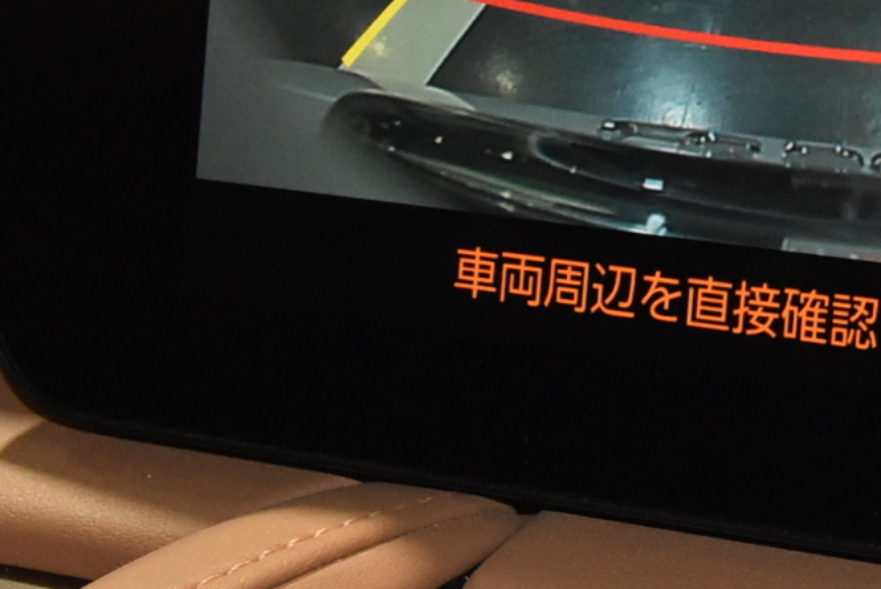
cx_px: 1265
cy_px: 77
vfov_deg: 7.7
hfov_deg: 11.1
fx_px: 4383
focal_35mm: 179
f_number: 8
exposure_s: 1/60
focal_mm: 31
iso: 2500
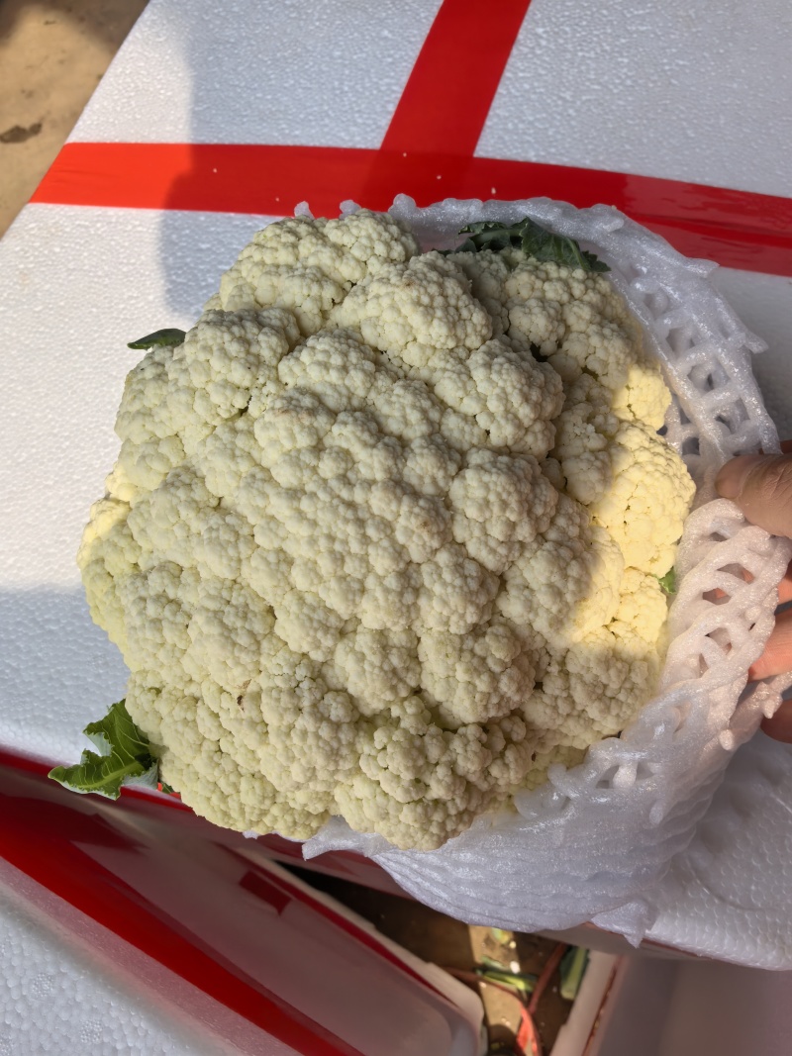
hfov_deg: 51.3
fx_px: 824
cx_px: 396
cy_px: 528
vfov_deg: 65.3
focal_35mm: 27
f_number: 4
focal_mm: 5.75
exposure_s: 1/1003
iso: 125
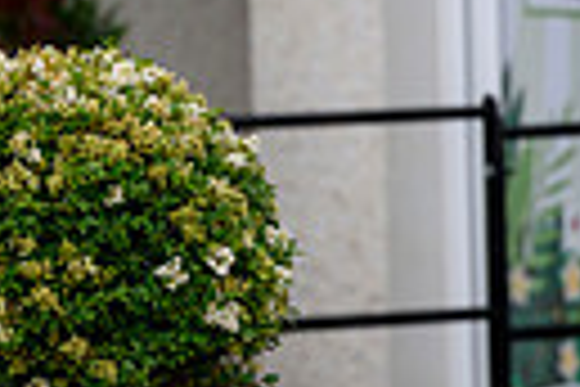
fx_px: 8200
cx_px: 1263
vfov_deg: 2.7
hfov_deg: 4.0
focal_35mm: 509
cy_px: -137
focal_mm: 110
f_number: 5
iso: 200
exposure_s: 1/400
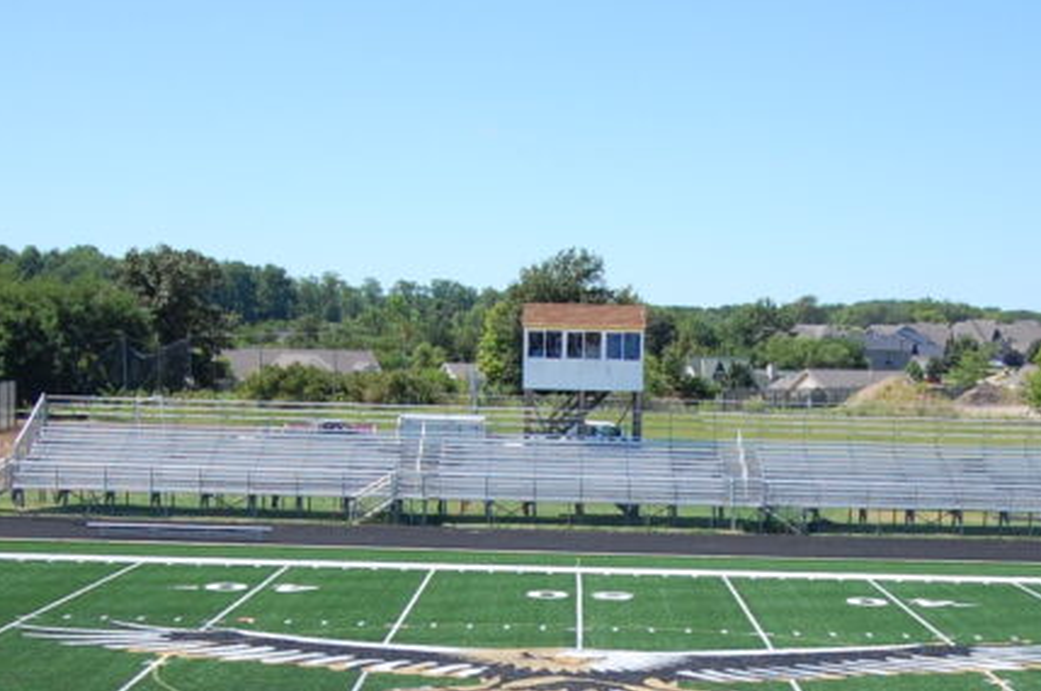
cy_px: 663
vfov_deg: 15.6
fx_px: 2484
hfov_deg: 23.7
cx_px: 575
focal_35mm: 86
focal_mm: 24
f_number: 4
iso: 200
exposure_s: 1/1000
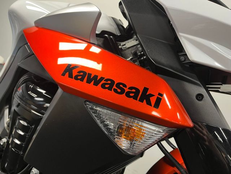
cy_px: 87
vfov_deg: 53.1
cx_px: 116
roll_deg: +0.3
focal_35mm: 26
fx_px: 174
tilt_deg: +2.0
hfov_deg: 67.3
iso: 200
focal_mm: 5.1
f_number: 1.6
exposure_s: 1/50
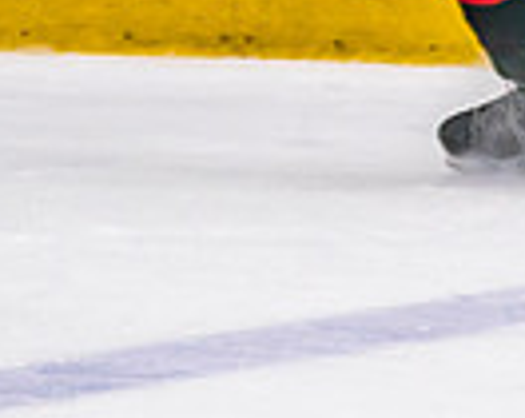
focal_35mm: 1072
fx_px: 16620
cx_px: 1168
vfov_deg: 1.4
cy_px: 79
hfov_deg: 1.8
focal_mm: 135
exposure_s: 1/640
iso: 500
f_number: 2.8
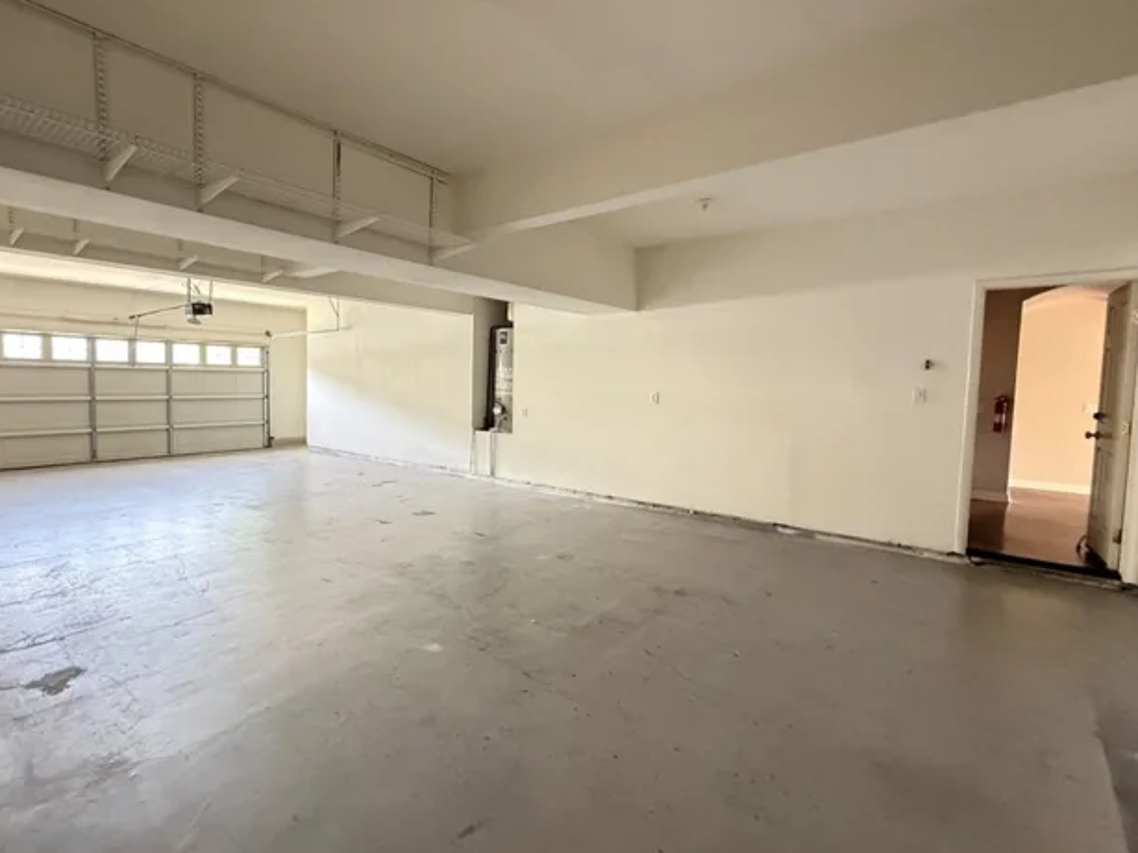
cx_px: 471
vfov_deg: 74.7
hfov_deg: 90.2
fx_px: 559
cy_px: 413
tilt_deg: -3.4
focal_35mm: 17
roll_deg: -0.7
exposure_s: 1/60
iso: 640
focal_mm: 2.22
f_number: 2.2
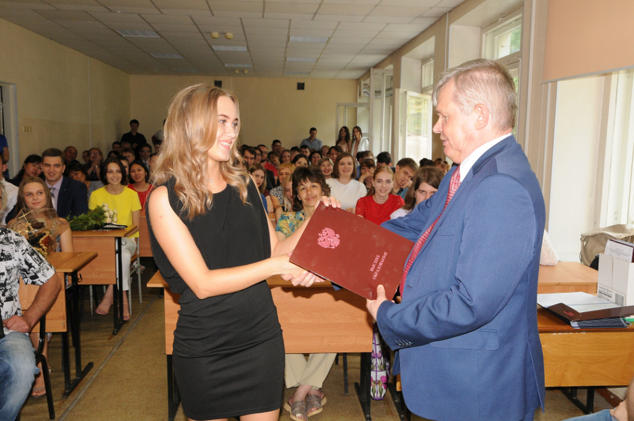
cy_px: 210
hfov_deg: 53.2
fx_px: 633
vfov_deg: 36.8
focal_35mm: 36
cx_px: 317
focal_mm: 24
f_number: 8
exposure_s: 1/60
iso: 800
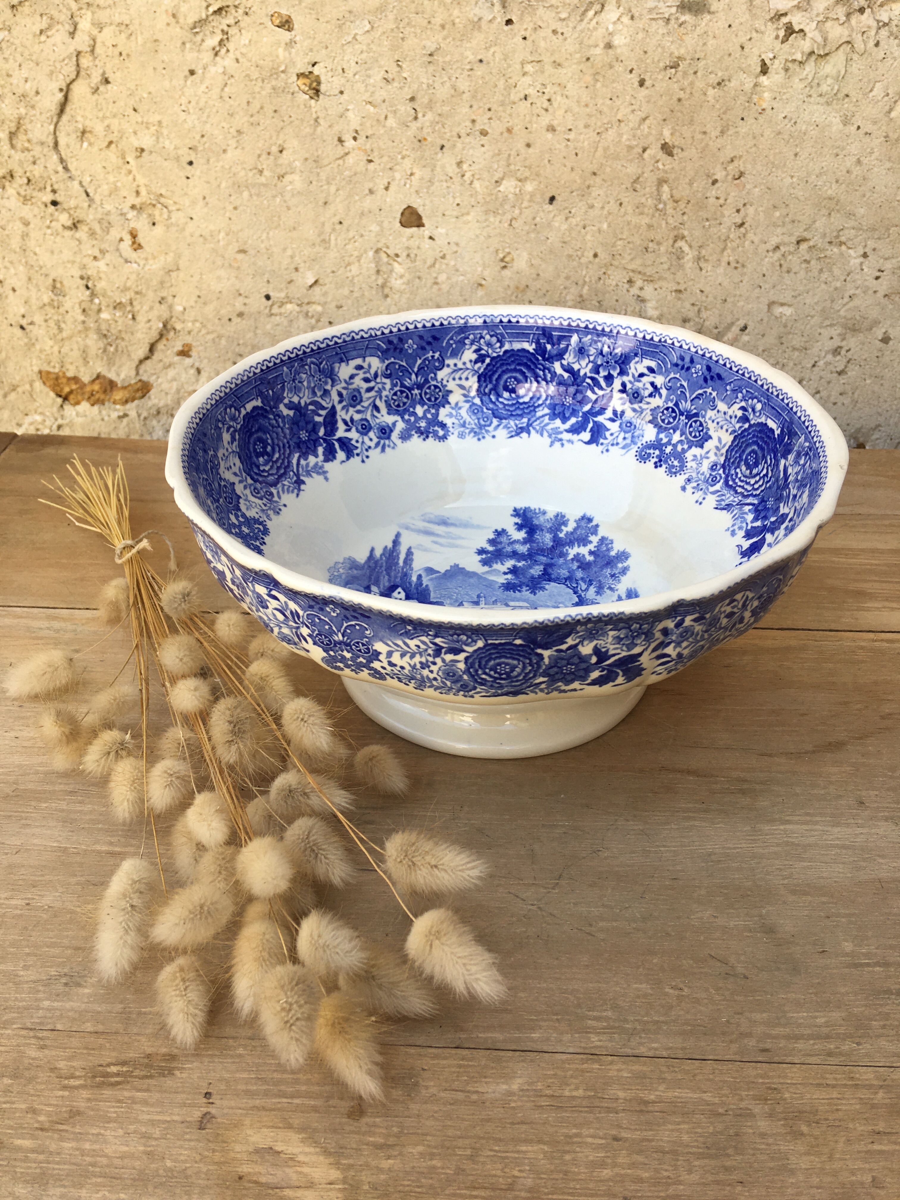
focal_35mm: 29
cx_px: 450
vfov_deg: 61.7
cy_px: 600
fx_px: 1005
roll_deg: +0.5
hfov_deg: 48.2
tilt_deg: -34.8
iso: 25
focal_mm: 4.15
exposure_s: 1/361
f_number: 2.2
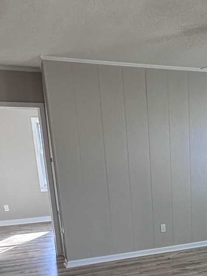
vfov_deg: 37.9
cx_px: 180
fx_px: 367
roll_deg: +1.6
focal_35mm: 46
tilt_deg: -16.0
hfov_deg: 30.3
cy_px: 259
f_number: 2.2
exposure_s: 1/99
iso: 160
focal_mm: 2.22
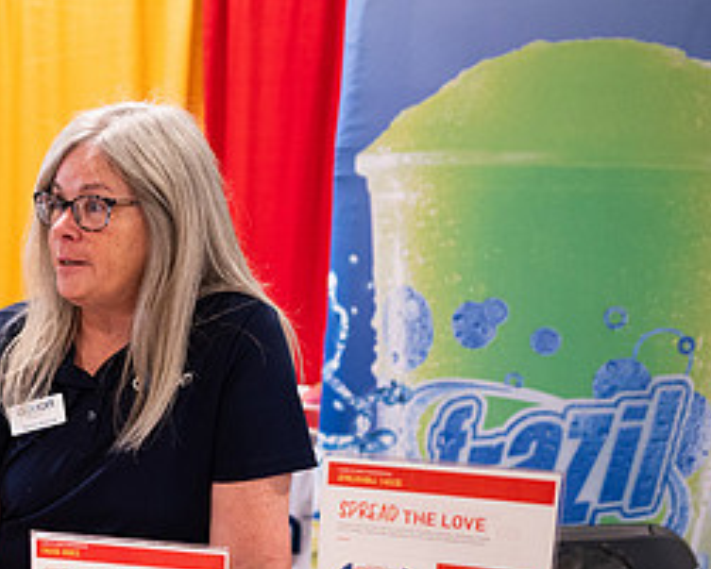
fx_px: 1095
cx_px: 82
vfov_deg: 28.5
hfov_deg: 34.2
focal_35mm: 52
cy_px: 454
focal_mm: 24
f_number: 1.8
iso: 1250
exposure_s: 1/200
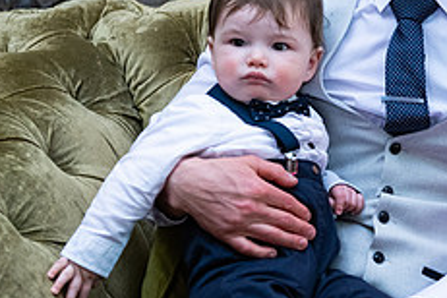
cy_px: 88
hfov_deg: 17.7
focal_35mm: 113
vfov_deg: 12.1
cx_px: 426
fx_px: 1403
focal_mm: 45
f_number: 3.5
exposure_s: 1/160
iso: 800
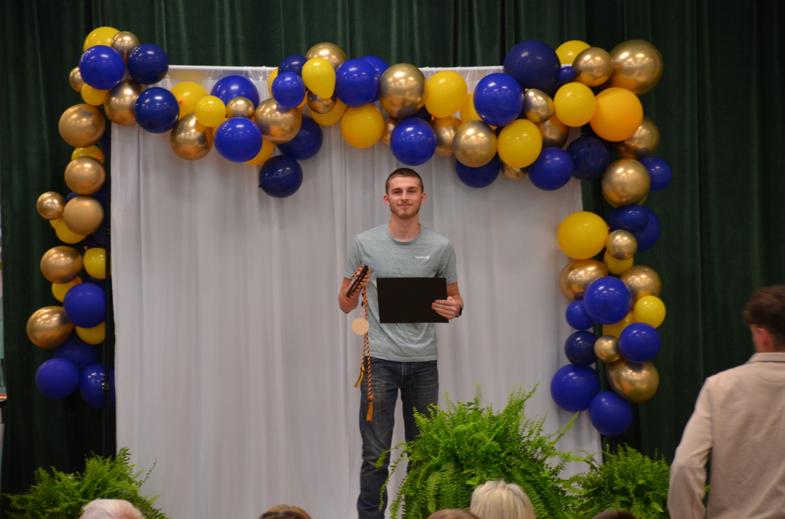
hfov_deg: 13.7
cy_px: 260
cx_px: 392
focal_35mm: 150
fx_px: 3264
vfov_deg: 9.1
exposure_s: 1/30
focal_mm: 100
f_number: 5.6
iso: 900
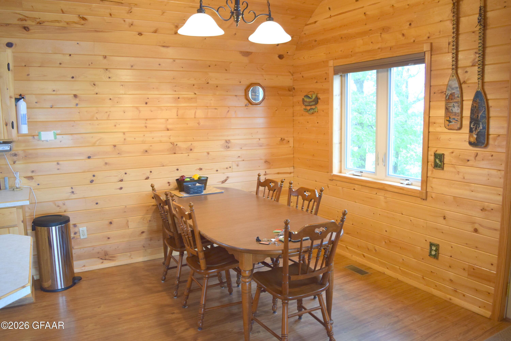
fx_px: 383
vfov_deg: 47.9
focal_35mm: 27
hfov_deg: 67.4
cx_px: 256
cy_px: 170
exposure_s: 1/60
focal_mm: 18
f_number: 3.5
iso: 800
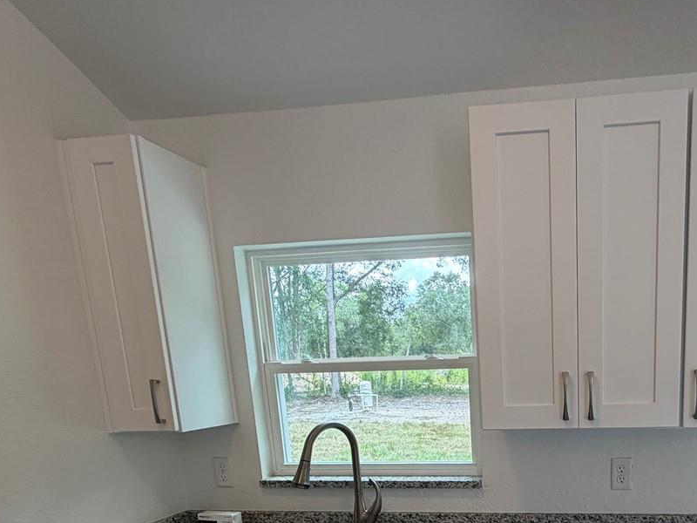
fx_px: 564
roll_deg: +1.4
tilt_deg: -10.7
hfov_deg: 59.6
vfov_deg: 45.0
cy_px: 475
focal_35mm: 28
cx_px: 534
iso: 100
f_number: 2.2
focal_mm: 2.22
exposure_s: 1/120
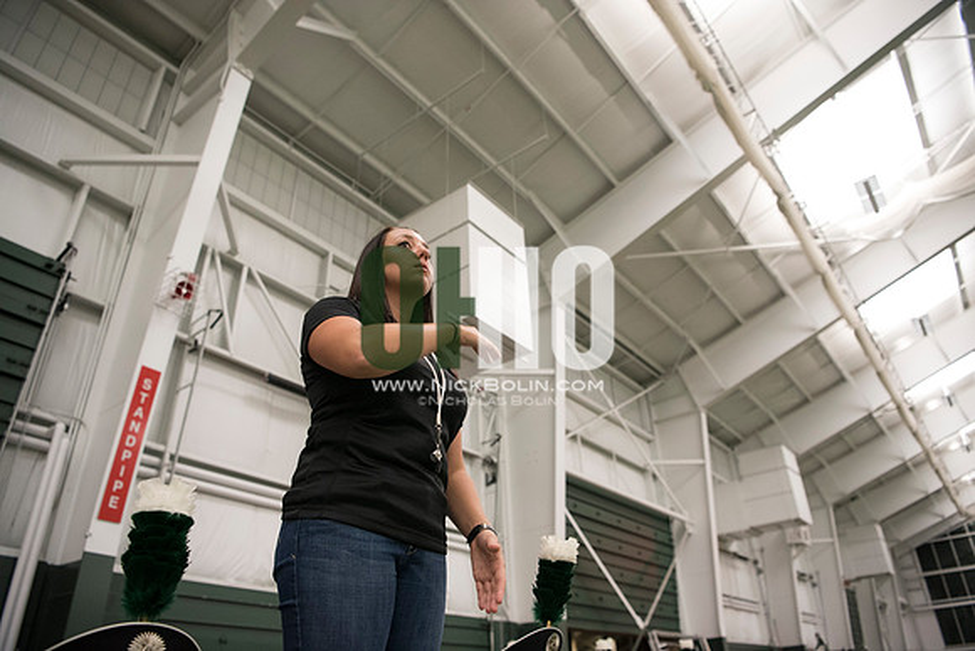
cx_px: 488
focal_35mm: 24
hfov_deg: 73.7
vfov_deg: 53.2
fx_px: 650
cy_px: 326
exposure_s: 1/200
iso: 3200
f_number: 3.2
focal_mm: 24
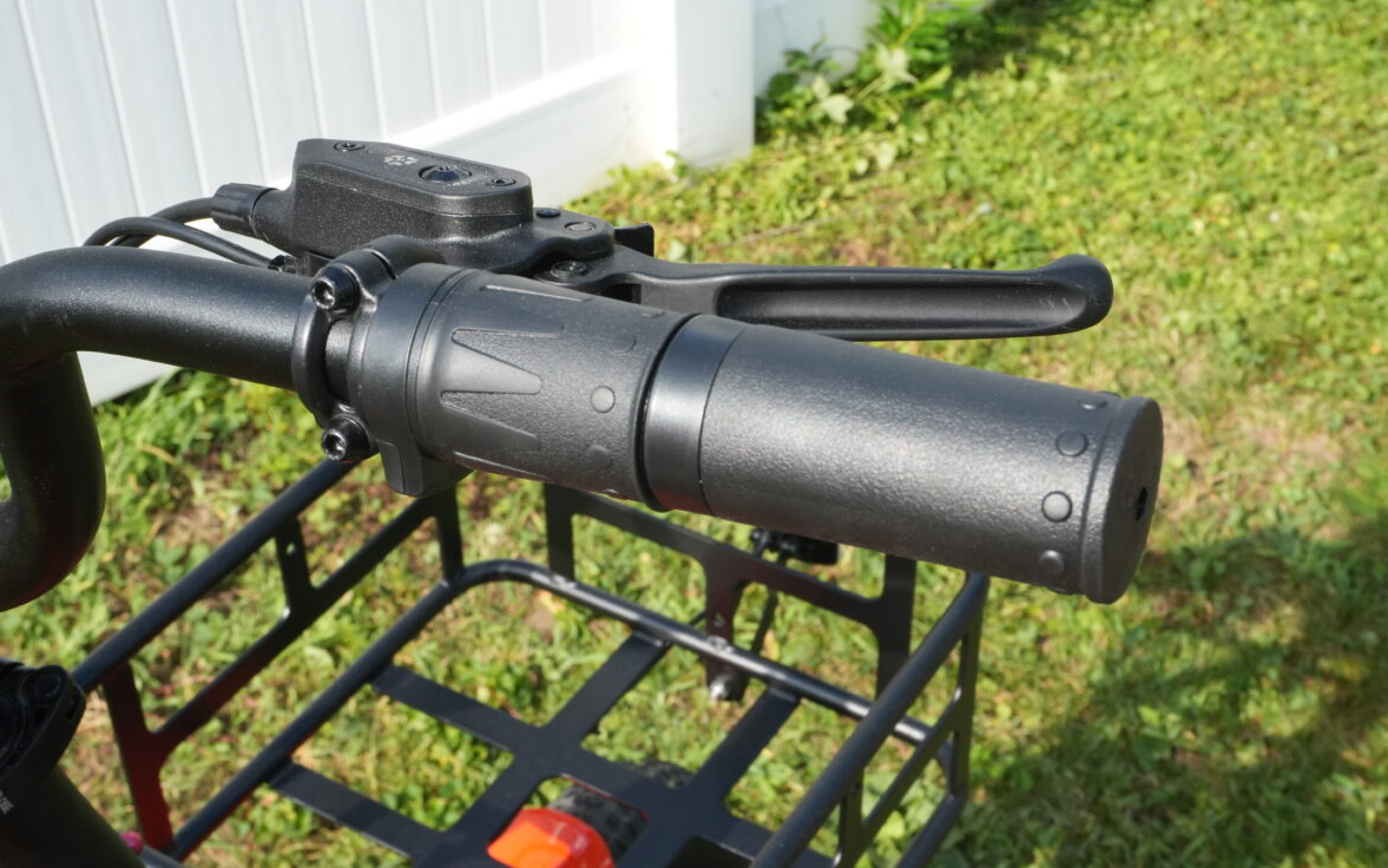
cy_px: 447
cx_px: 699
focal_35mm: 53
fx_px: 2005
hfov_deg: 38.2
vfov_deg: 24.4
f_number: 16
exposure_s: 1/125
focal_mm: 34
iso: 1000
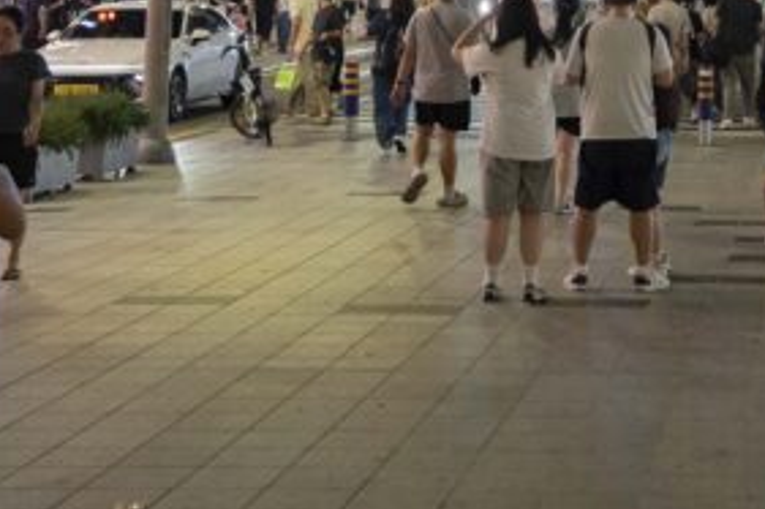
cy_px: -347
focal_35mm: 102
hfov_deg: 19.5
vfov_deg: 12.5
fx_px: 2166
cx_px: 760
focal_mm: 28
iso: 5000
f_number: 4
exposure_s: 1/160
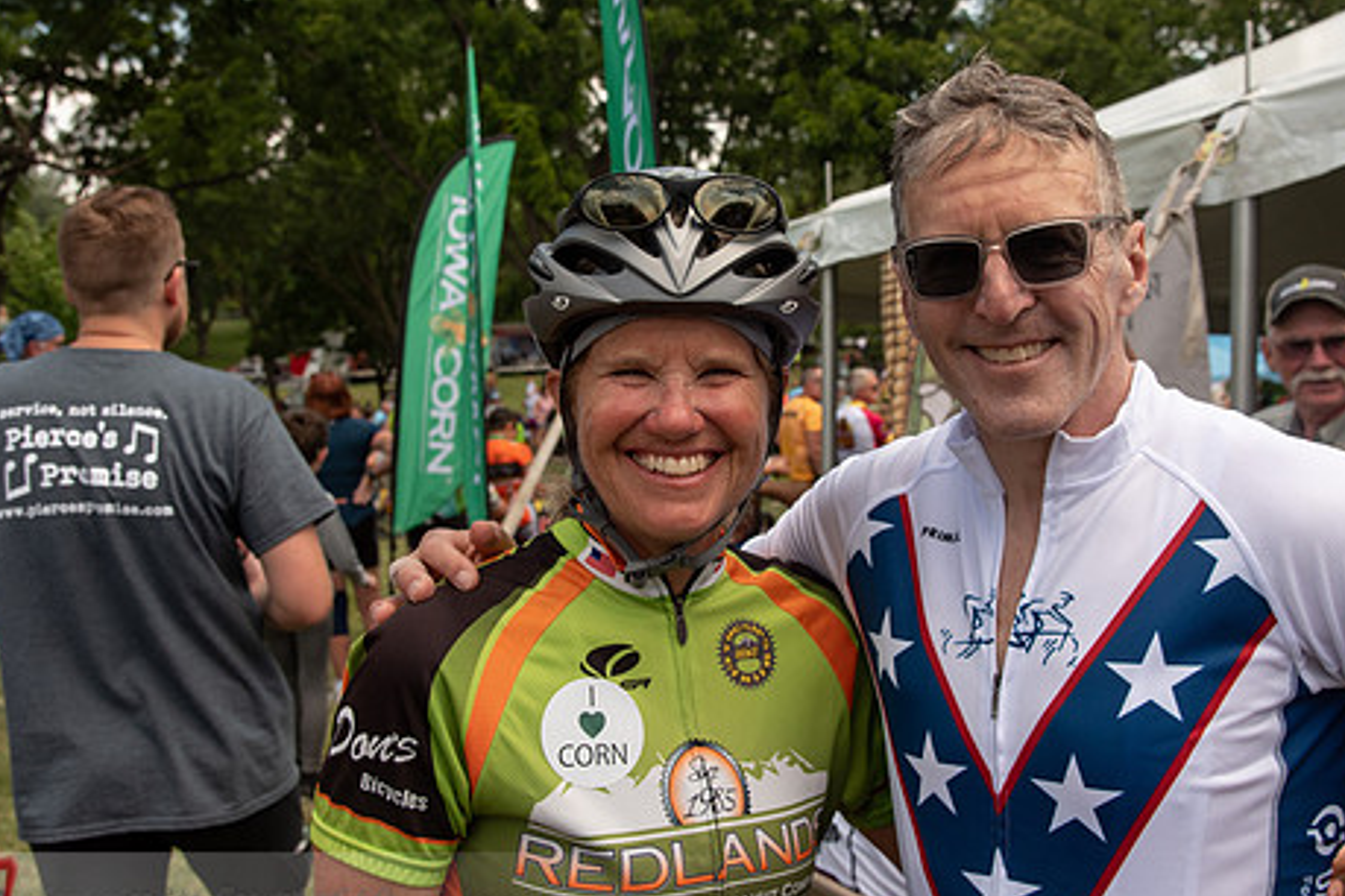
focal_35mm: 43
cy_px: 400
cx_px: 738
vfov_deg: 31.2
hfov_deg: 45.4
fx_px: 1606
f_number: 7.1
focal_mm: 34
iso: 200
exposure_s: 1/320
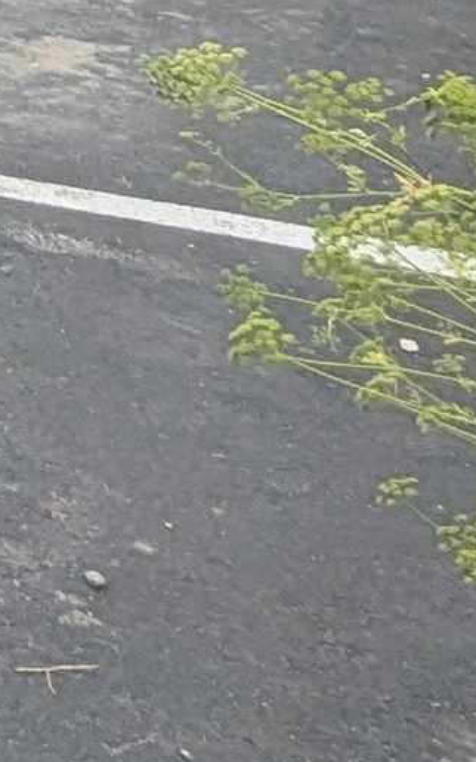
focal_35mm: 82
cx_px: -1530
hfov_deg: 7.7
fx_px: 1702
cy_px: -570
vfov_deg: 19.5
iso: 46
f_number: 2.2
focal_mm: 1.95
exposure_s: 1/501
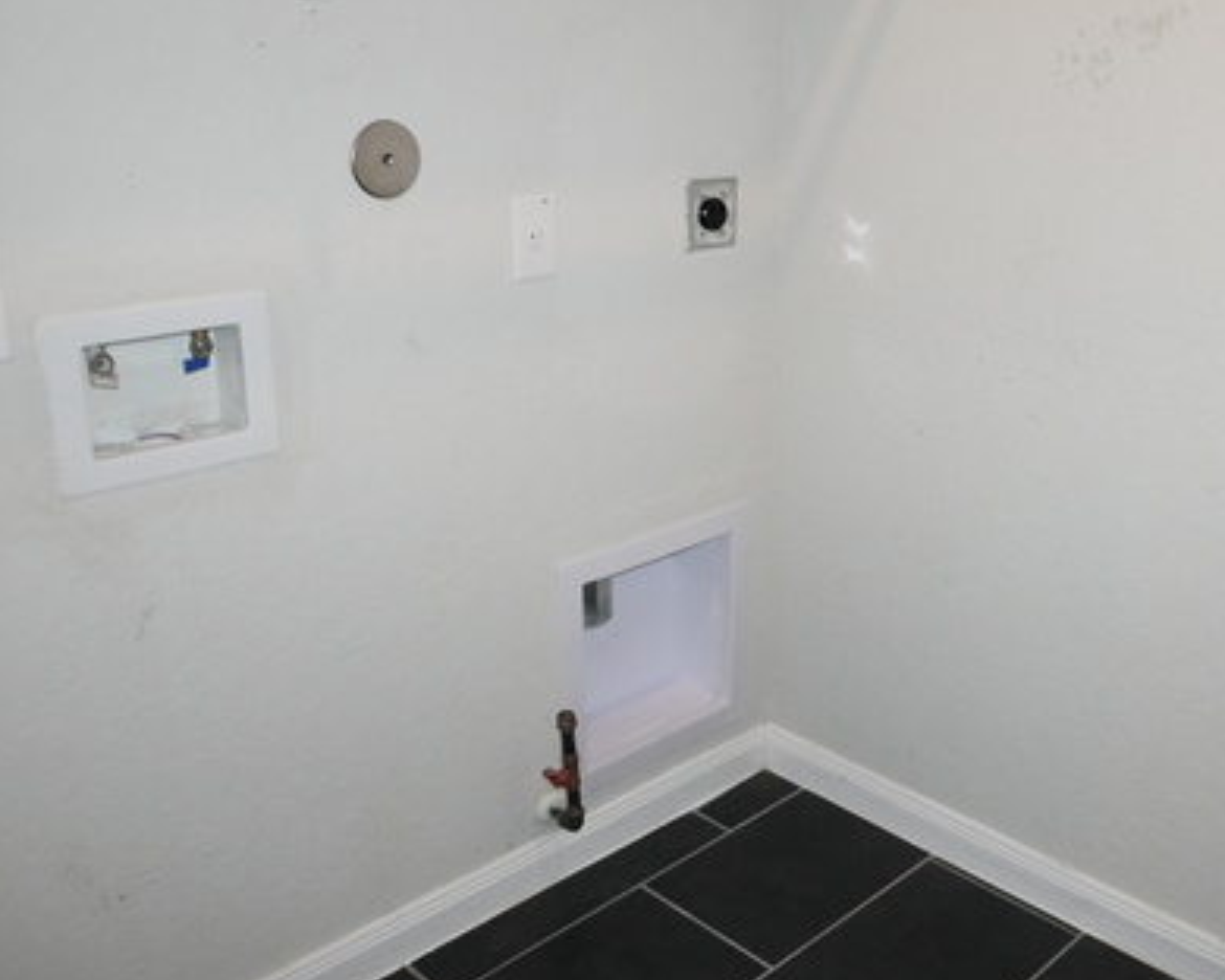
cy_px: 433
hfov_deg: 48.4
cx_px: 798
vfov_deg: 40.1
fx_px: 1341
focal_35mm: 37
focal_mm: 16
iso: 2500
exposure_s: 1/160
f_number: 5.6
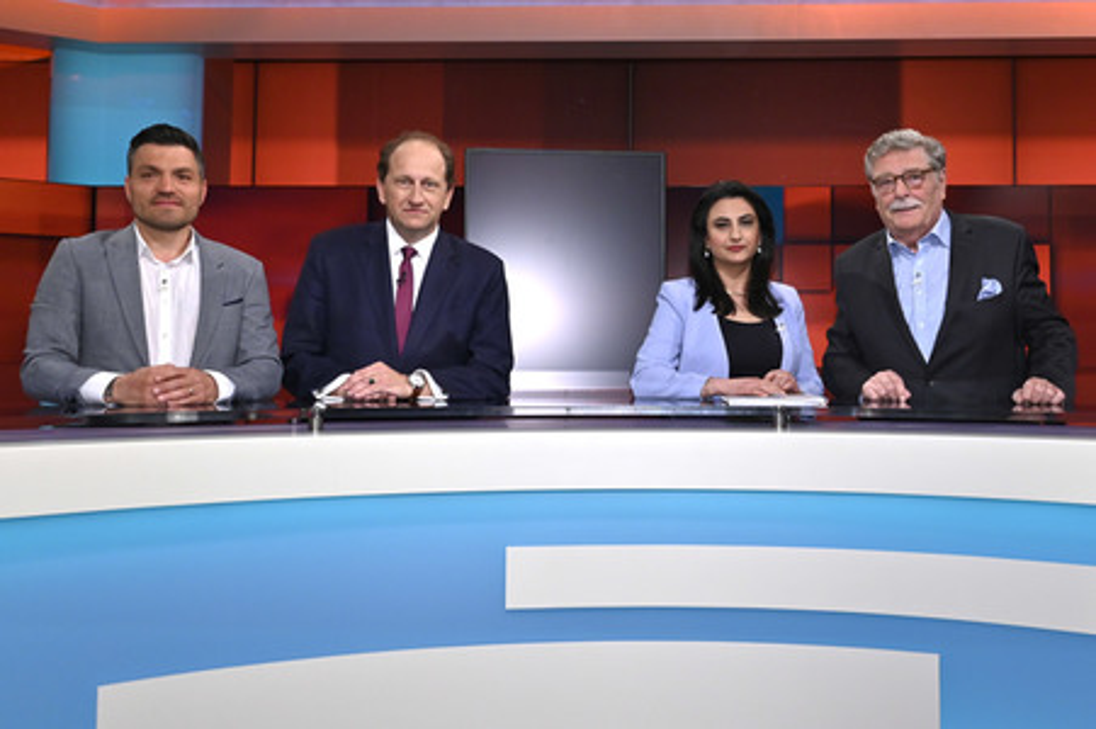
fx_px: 852
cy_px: 364
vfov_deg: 46.3
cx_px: 548
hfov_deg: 65.5
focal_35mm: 28
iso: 1000
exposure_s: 1/200
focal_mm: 28
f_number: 5
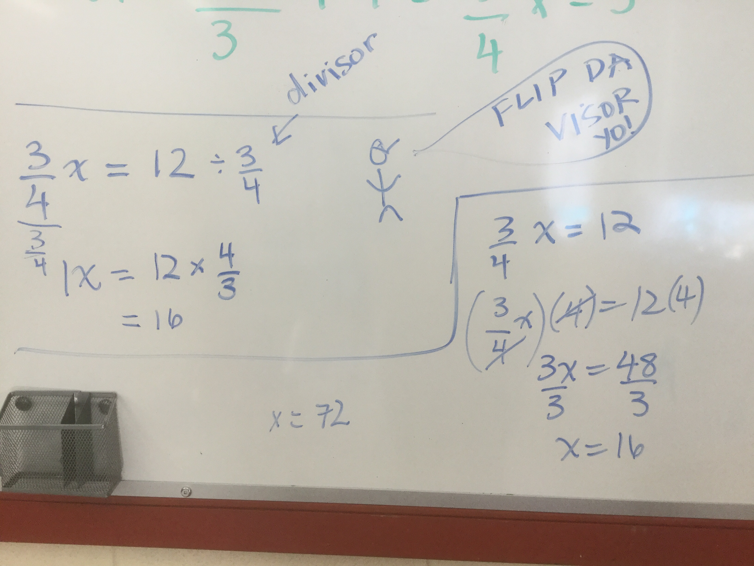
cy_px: 283
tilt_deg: -11.0
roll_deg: -1.8
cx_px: 377
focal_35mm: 31
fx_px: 675
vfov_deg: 45.4
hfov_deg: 58.4
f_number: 2.4
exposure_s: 1/30
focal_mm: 3.3
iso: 64
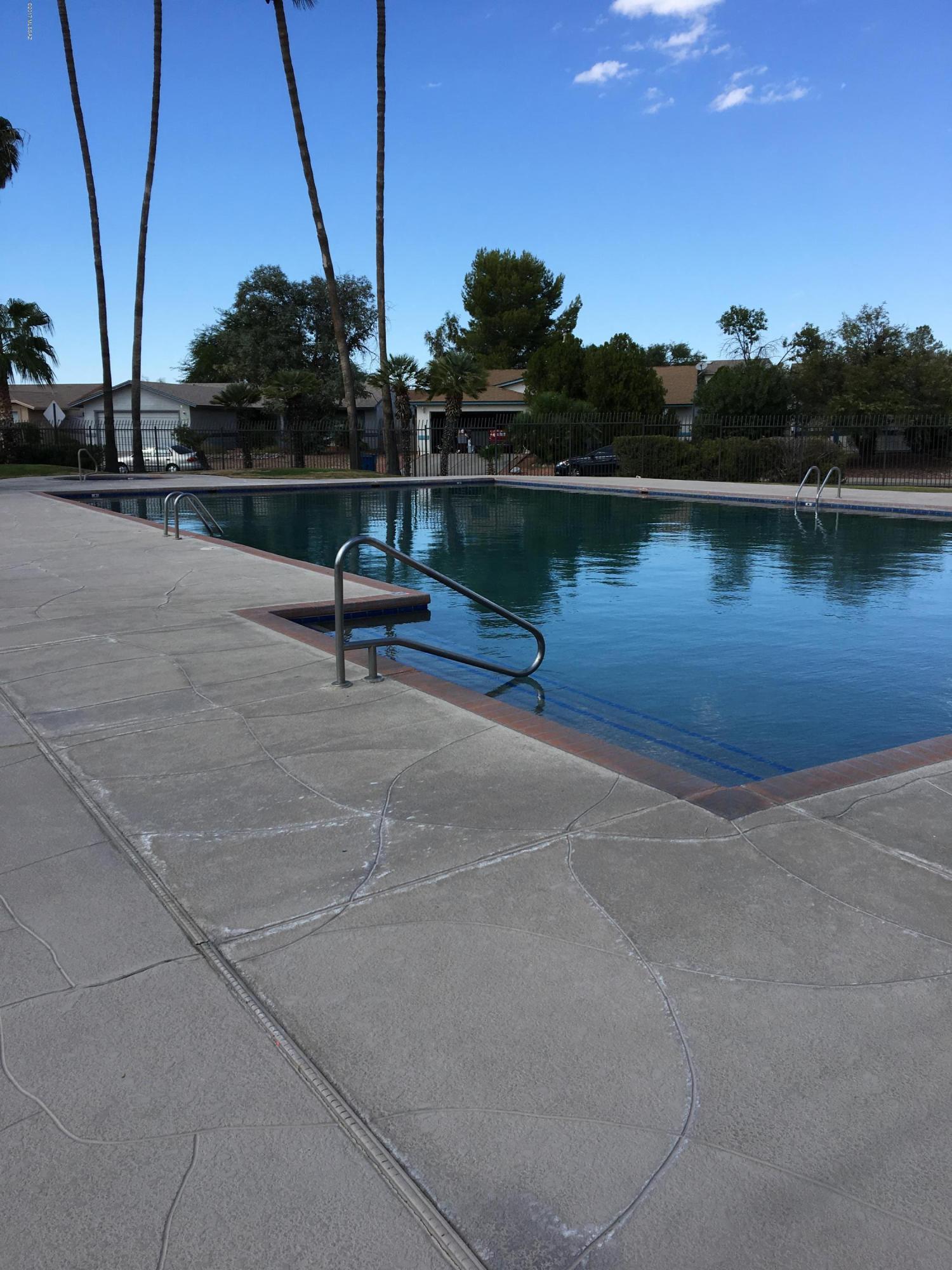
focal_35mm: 29
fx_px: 1063
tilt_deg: -9.6
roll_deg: +0.6
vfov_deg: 61.7
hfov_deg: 48.2
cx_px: 476
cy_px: 635
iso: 25
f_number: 2.2
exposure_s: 1/1326
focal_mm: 4.15
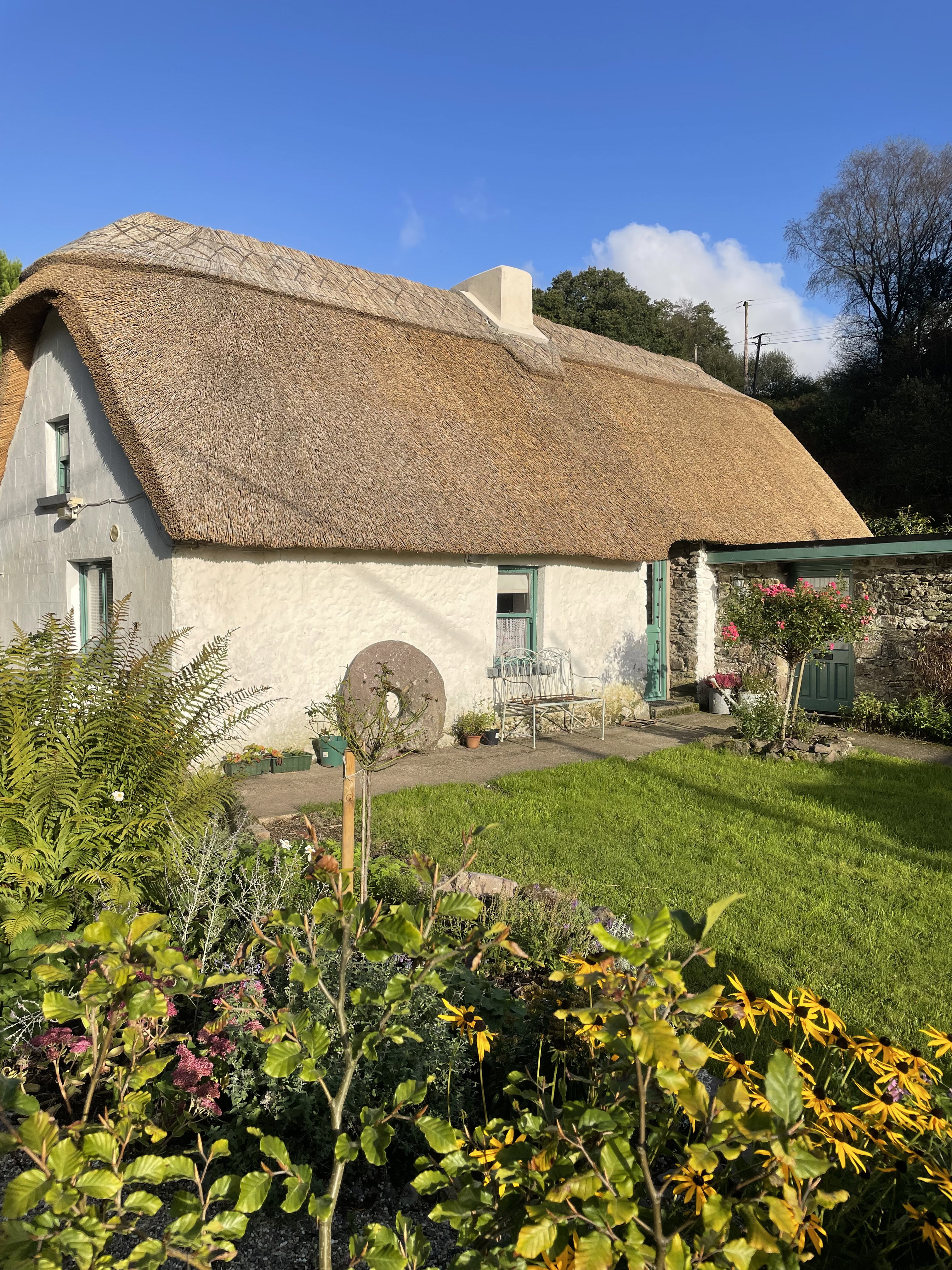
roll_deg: -0.2
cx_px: 476
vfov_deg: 67.3
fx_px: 953
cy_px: 635
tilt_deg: -1.6
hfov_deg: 53.1
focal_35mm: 26
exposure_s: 1/2817
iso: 32
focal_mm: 4.2
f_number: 1.6
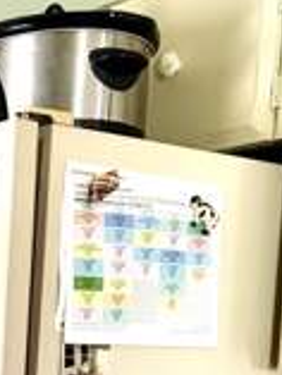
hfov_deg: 13.3
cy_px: 554
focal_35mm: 106
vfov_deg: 16.9
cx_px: -127
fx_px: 1150
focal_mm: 5.96
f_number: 1.6
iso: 500
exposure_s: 1/44
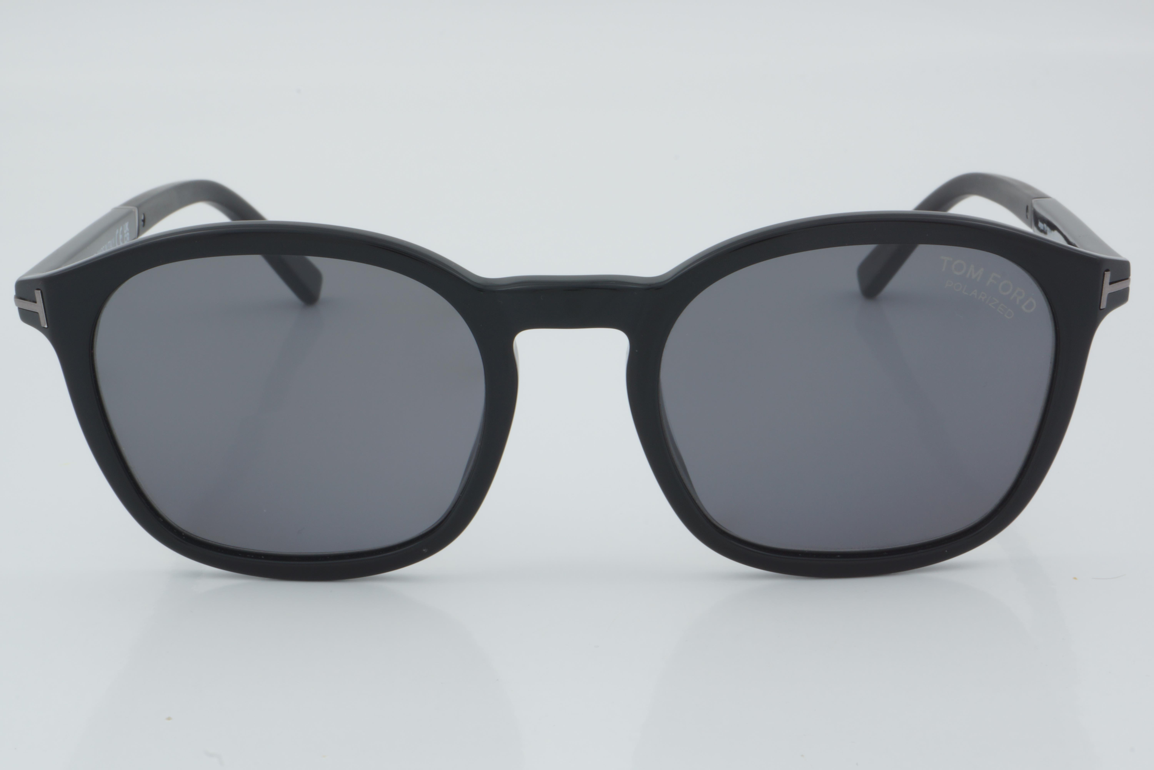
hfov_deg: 24.6
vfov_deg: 16.6
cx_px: 577
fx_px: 2644
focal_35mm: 82
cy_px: 385
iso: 100
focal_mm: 55
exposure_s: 1/4
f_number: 32
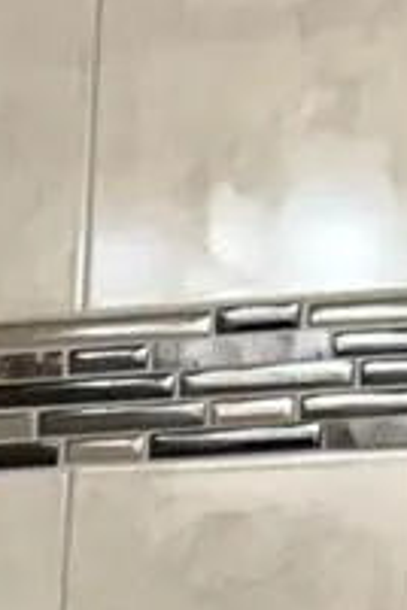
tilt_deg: -7.5
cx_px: -623
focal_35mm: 199
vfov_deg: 9.4
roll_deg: -0.6
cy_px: 1347
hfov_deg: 6.5
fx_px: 3374
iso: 125
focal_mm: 6.76
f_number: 1.78
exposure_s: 1/120
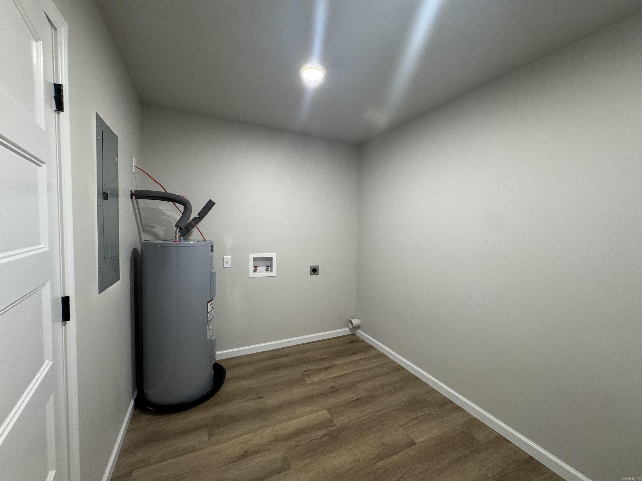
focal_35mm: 14
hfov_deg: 102.1
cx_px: 321
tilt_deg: -2.8
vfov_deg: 85.7
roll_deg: -1.4
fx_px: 260
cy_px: 240
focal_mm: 2.22
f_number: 2.2
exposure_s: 1/60
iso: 200
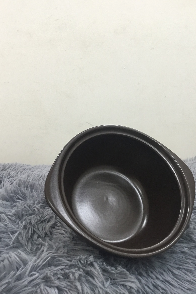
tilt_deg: -13.0
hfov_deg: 40.0
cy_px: 144
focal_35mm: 33
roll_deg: +1.2
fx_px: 269
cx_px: 97
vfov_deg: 57.2
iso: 100
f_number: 2.4
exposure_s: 1/33
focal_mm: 3.3
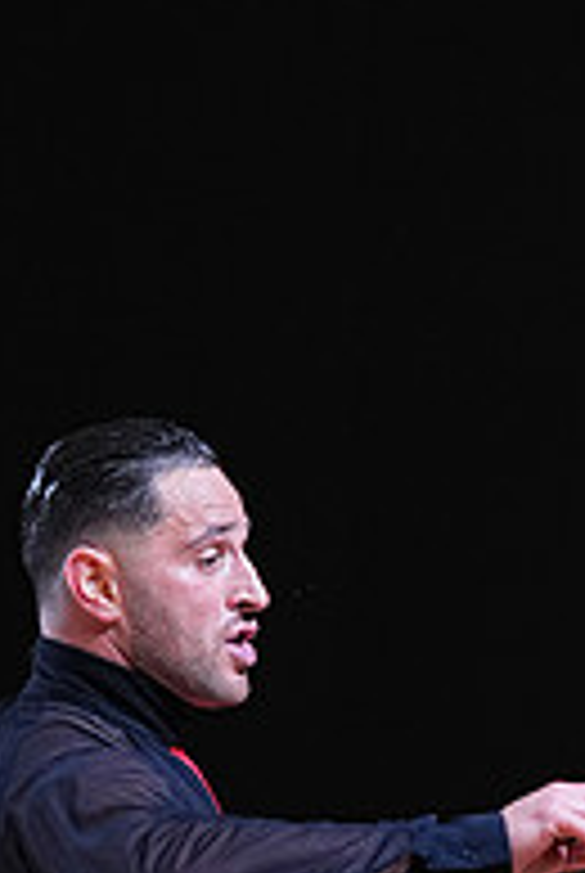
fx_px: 9642
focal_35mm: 397
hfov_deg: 3.5
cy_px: 1206
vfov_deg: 5.2
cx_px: 565
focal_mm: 133
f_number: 4
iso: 1600
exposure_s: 1/500
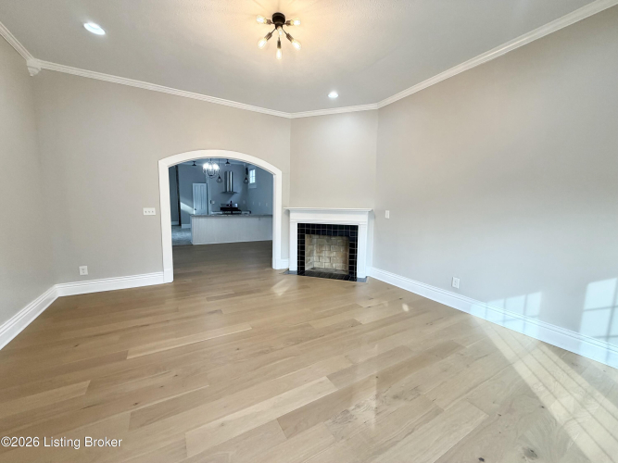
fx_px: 250
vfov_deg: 85.7
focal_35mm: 14
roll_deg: -1.2
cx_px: 309
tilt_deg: -7.4
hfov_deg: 102.1
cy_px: 232
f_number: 2.2
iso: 125
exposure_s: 1/120
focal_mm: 2.22
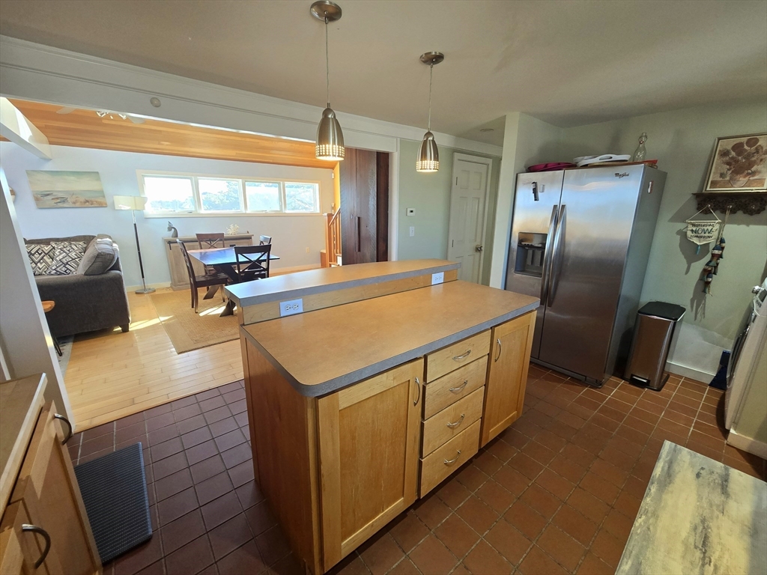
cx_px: 384
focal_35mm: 13
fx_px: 288
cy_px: 288
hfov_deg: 106.2
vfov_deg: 89.9
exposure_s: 1/60.2
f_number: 2.2
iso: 125
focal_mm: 2.2
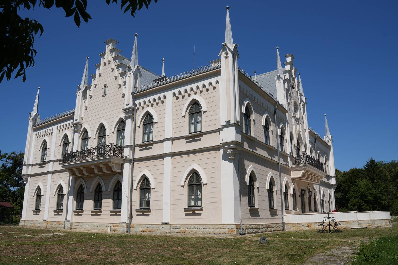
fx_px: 299
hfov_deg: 67.4
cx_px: 199
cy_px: 132
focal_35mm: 27
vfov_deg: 47.9
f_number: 14
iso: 100
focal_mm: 18
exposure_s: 1/160
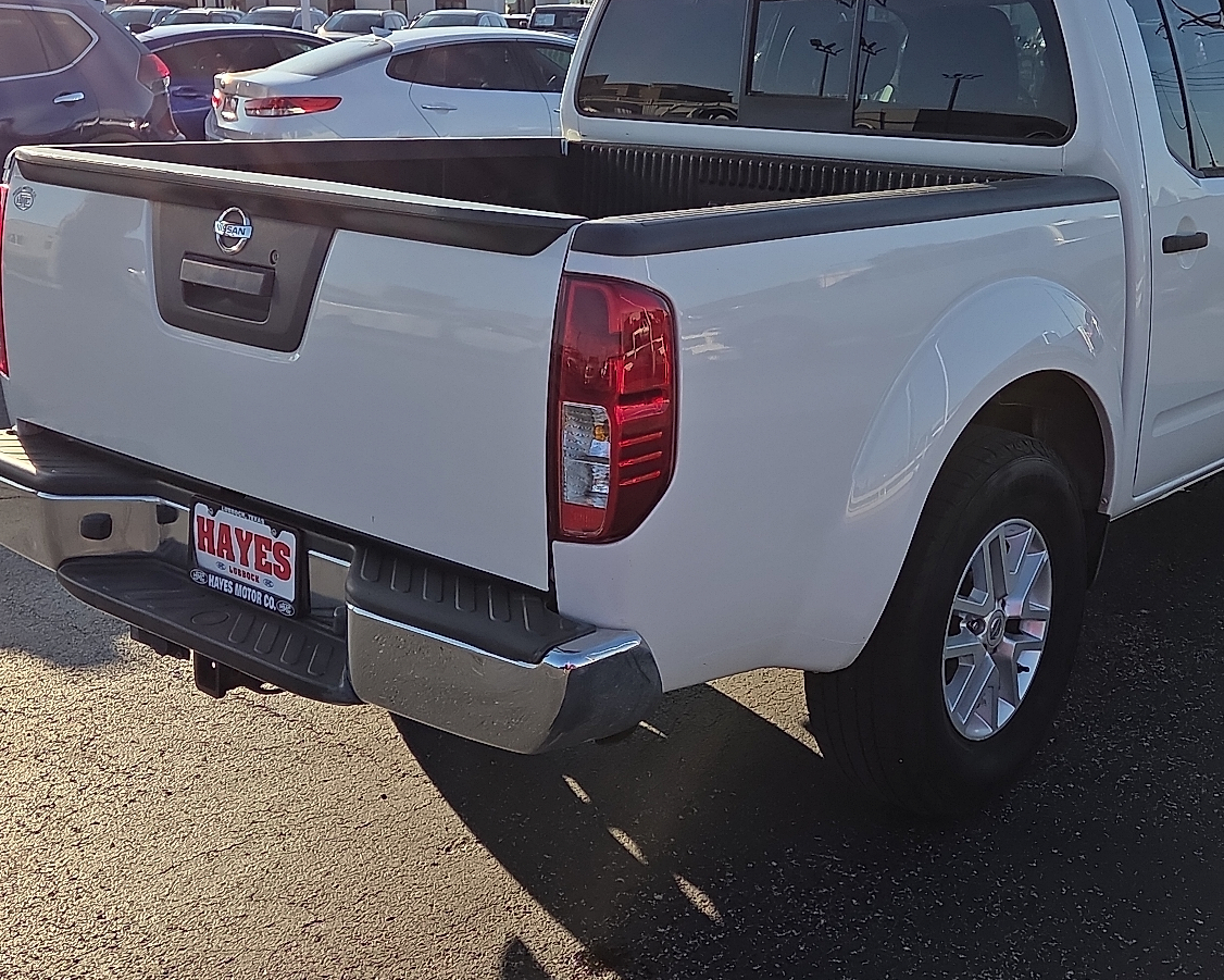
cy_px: 360
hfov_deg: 42.8
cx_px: 699
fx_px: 1558
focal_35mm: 43
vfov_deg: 34.7
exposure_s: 1/2500
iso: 25
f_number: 1.8
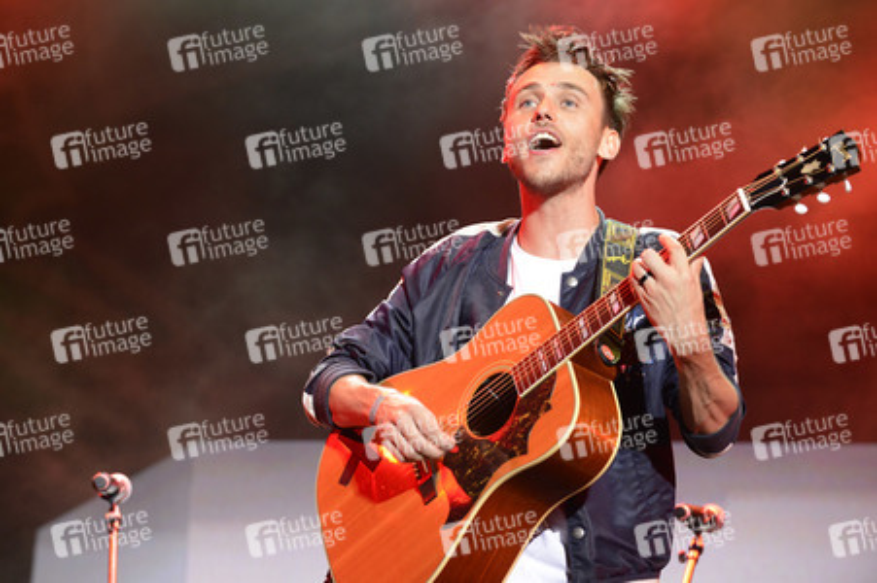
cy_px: 292
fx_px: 3286
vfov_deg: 10.1
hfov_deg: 15.2
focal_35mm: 135
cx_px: 438
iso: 3200
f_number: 5.6
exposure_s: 1/320
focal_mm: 135
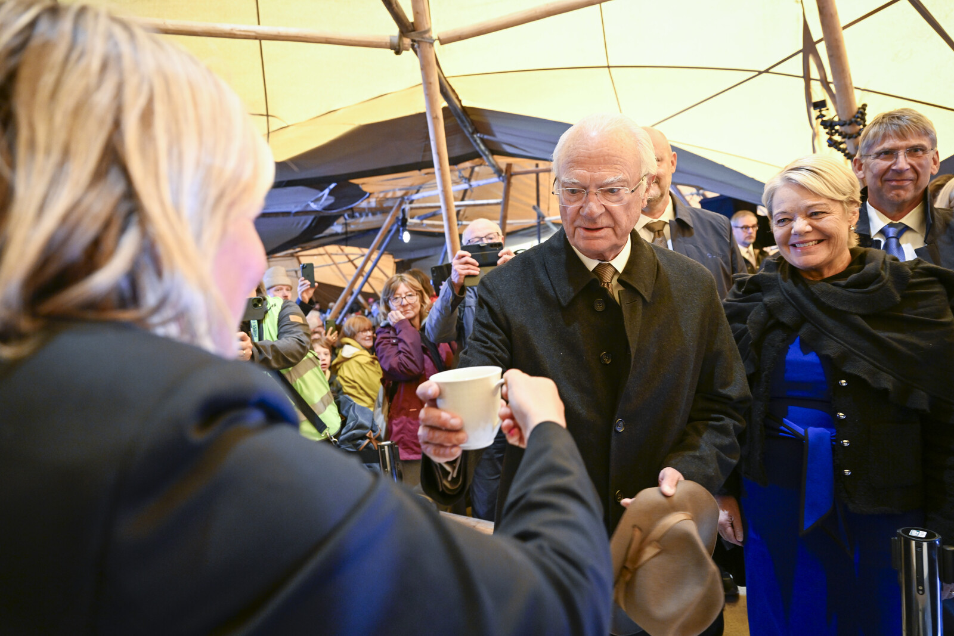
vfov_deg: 53.1
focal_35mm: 24
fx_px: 636
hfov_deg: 73.7
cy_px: 318
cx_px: 477
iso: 2000
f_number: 4
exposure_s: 1/40
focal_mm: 24
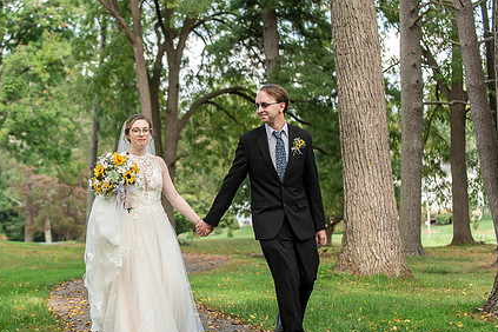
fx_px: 1480
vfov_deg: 12.8
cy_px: 189
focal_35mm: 107
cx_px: 182
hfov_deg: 19.1
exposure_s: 1/500
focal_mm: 78
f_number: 4
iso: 400
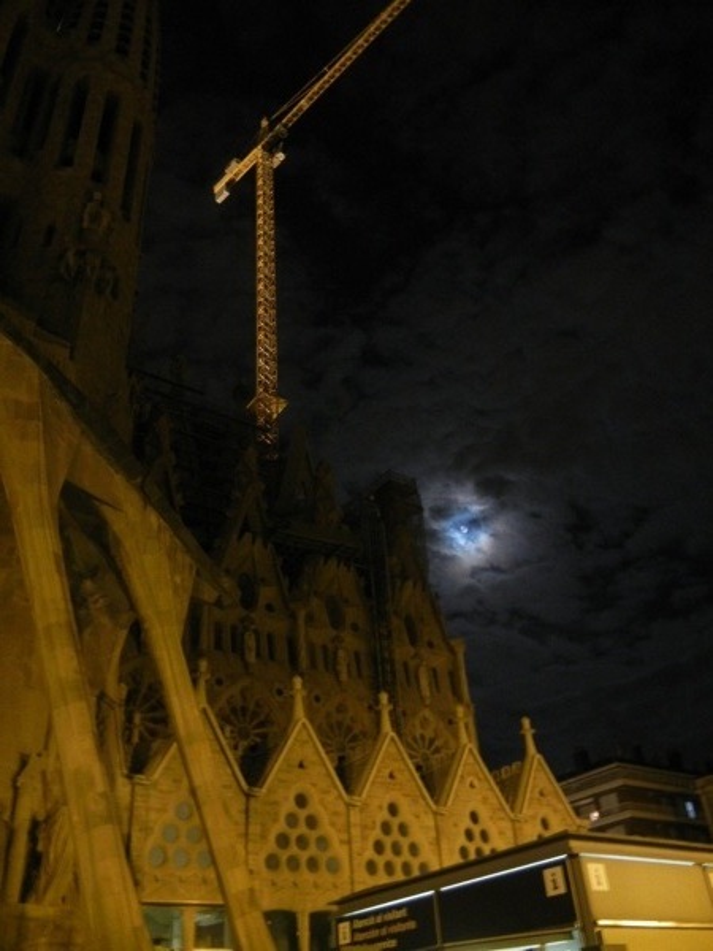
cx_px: 356
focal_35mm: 30
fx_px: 824
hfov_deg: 46.8
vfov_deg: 60.0
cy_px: 476
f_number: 3.5
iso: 400
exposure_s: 1/2
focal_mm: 5.4
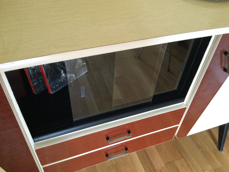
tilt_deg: -43.6
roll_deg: -2.7
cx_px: 114
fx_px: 205
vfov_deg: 45.4
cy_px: 86
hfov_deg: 58.4
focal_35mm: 31
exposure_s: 1/20
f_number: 2.4
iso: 200
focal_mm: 3.3
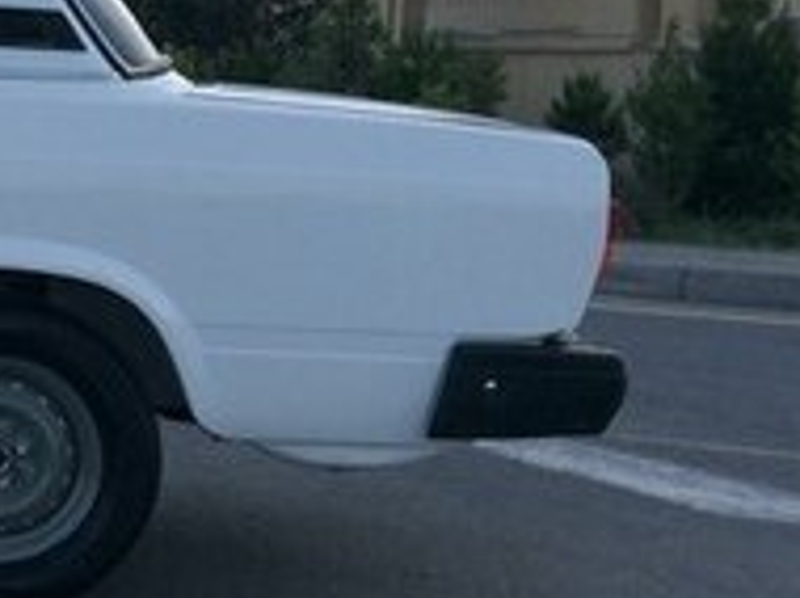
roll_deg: -0.9
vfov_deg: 14.6
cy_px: 192
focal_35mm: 101
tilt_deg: -2.8
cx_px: -463
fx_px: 2331
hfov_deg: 17.2
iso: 32
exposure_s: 1/612
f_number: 2.2
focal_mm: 4.15
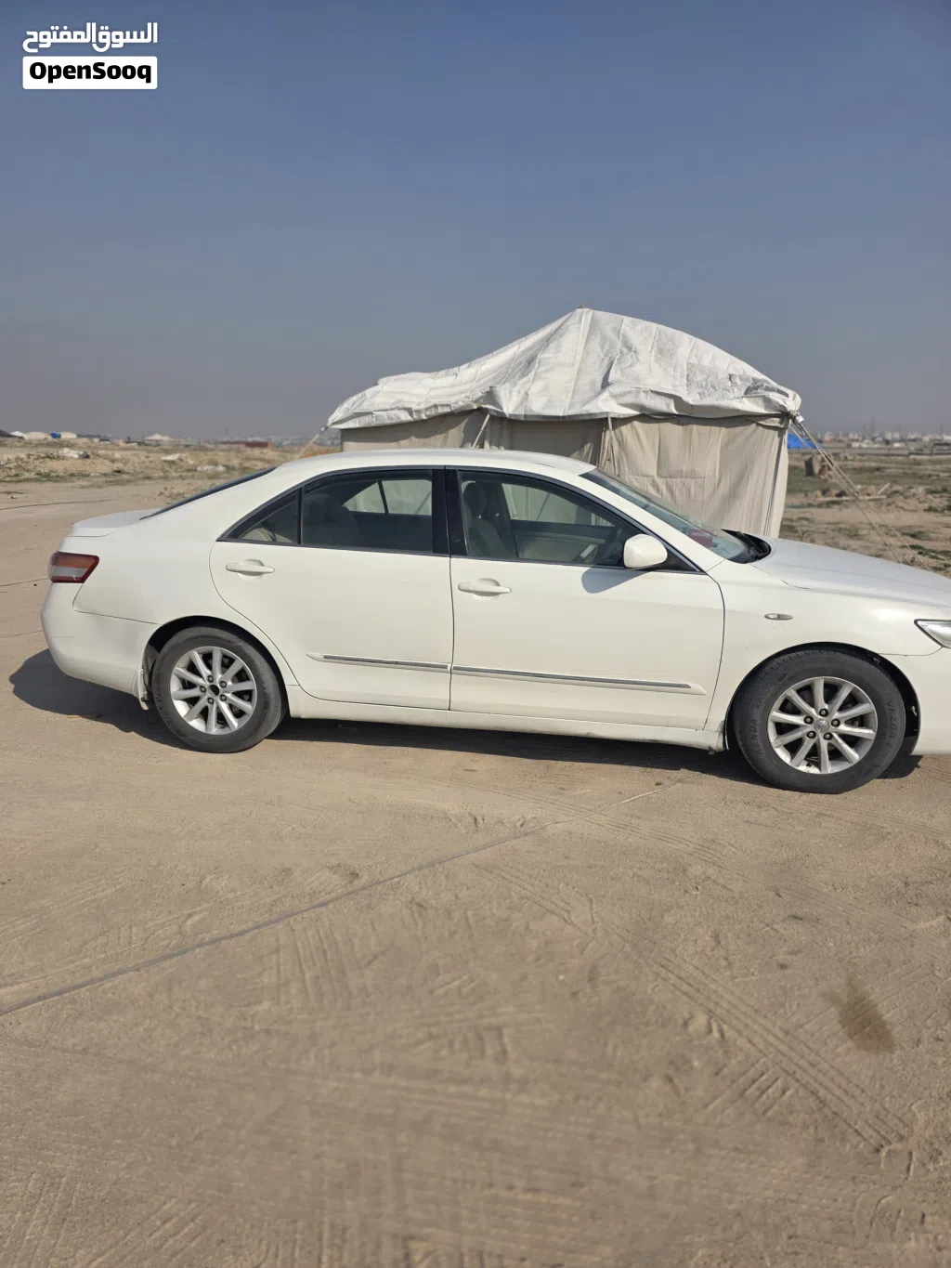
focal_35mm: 23
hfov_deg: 58.9
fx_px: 842
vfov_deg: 73.9
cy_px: 634
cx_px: 476
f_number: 1.7
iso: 50
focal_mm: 6.3
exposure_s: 1/7944
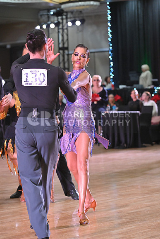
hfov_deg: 11.4
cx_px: 80
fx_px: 799
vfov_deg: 17.1
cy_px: 120
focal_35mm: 120
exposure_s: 1/400
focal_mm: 120
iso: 4000
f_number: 5
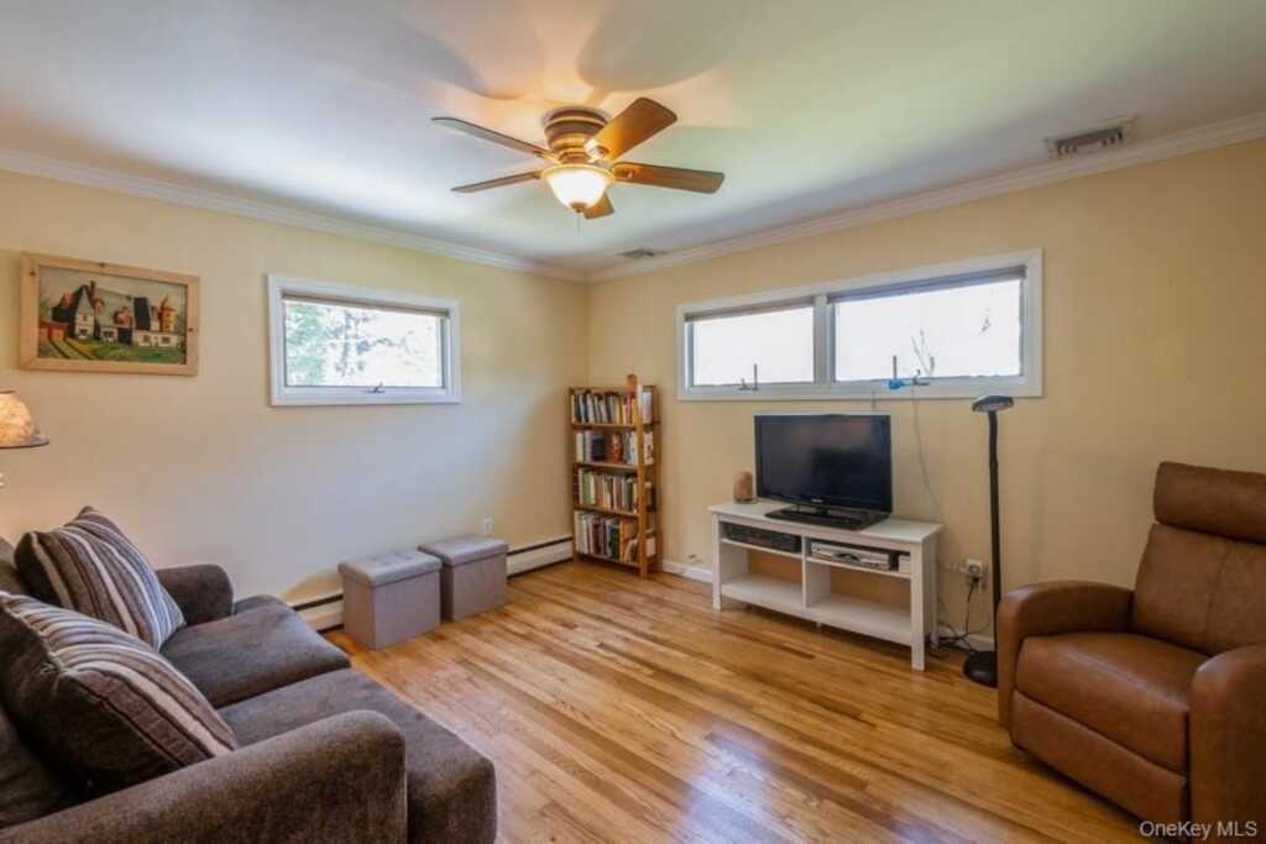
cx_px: 633
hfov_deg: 100.4
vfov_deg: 77.3
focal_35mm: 15
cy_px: 422
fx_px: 528
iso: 100
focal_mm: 10
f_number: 11
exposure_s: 1.6
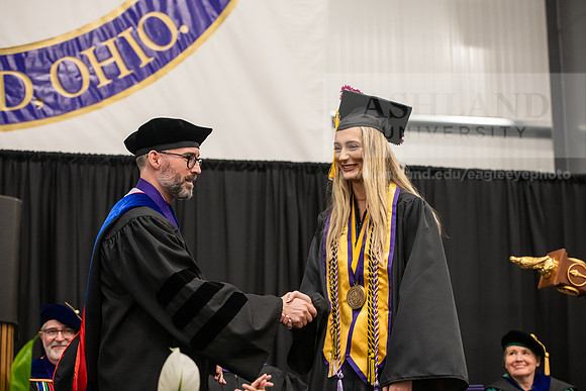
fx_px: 1140
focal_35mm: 70
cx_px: 293
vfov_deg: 19.5
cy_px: 196
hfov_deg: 28.8
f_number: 3.5
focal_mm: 70
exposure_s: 1/200
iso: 2500
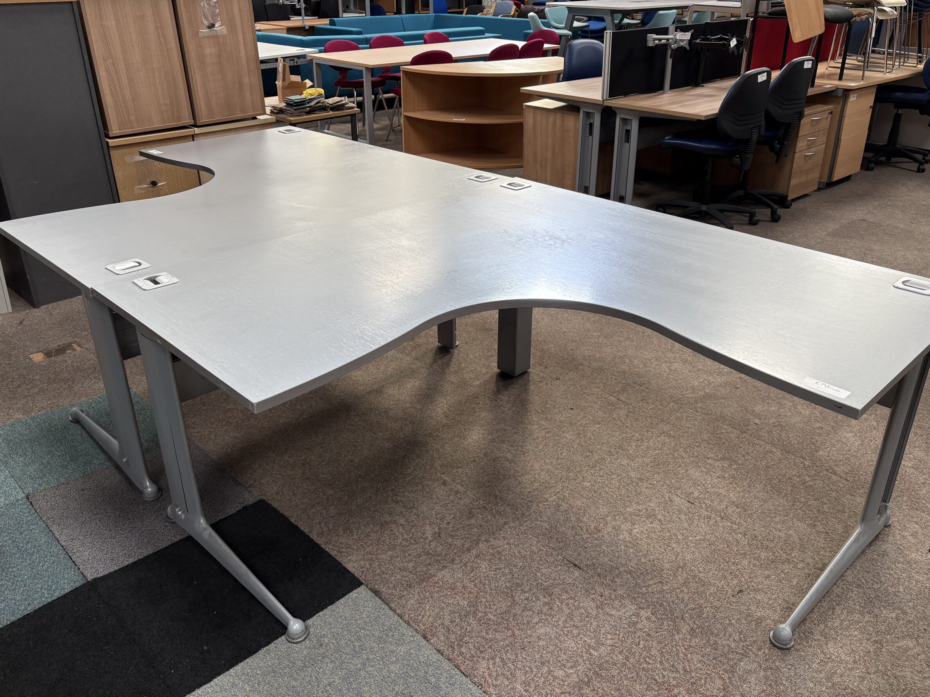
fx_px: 752
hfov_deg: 63.4
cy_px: 323
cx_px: 479
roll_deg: +0.0
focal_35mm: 28
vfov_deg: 49.7
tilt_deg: -24.5
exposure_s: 1/222
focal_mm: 5.96
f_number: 1.6
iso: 64
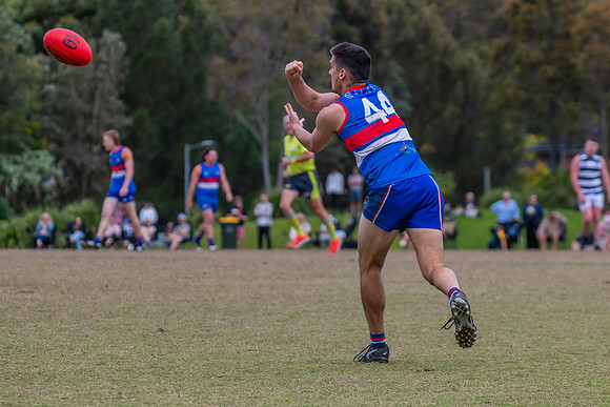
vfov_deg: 5.9
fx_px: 3961
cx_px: 340
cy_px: 228
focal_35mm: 234
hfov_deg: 8.8
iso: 800
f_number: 5.6
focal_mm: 195
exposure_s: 1/2000
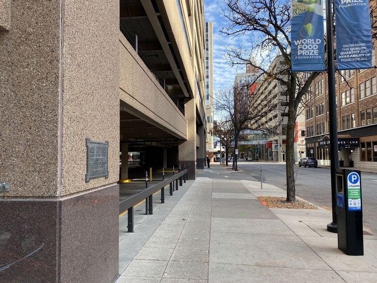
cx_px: 188
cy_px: 142
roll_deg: +1.6
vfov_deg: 53.1
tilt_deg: +4.2
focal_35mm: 26
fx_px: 283
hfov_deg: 67.3
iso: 32
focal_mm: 4.25
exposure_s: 1/473
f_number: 1.8
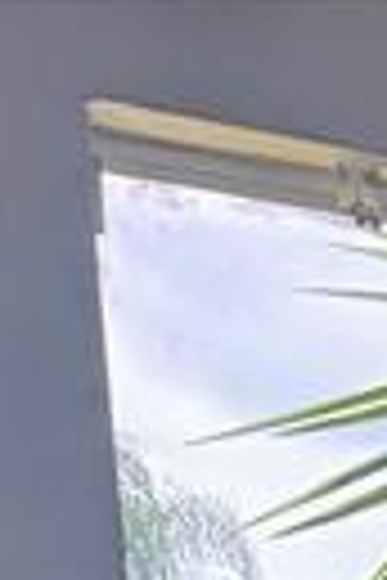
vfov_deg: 8.7
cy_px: 1709
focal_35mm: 198
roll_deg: -0.5
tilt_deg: -12.4
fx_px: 3193
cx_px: 1768
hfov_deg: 5.6
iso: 100
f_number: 1.78
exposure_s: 1/142
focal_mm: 6.76
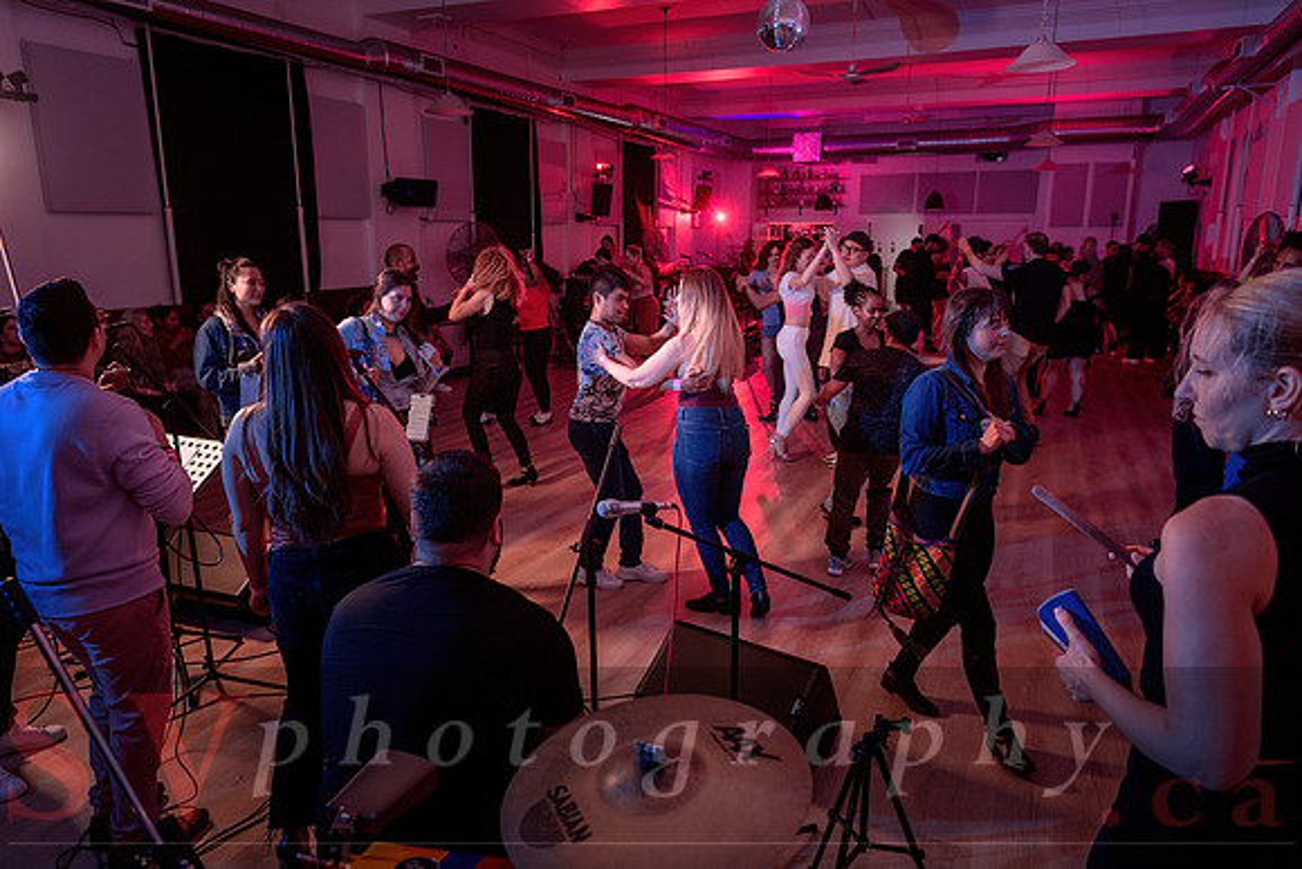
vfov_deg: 53.2
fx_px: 868
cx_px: 651
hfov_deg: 73.7
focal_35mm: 24
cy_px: 434
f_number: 3.5
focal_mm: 24
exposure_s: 1/60
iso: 400
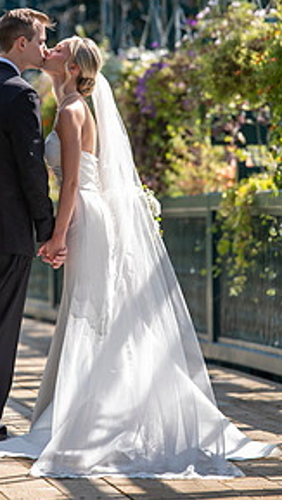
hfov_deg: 2.8
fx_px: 5771
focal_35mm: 435
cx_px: 55
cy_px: 189
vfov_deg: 5.0
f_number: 4
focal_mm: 200
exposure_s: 1/320
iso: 50
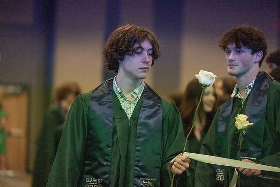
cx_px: 140
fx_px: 1066
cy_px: 94
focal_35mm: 137
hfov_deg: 15.0
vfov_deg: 10.0
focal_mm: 137
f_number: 2.8
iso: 20000
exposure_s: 1/320
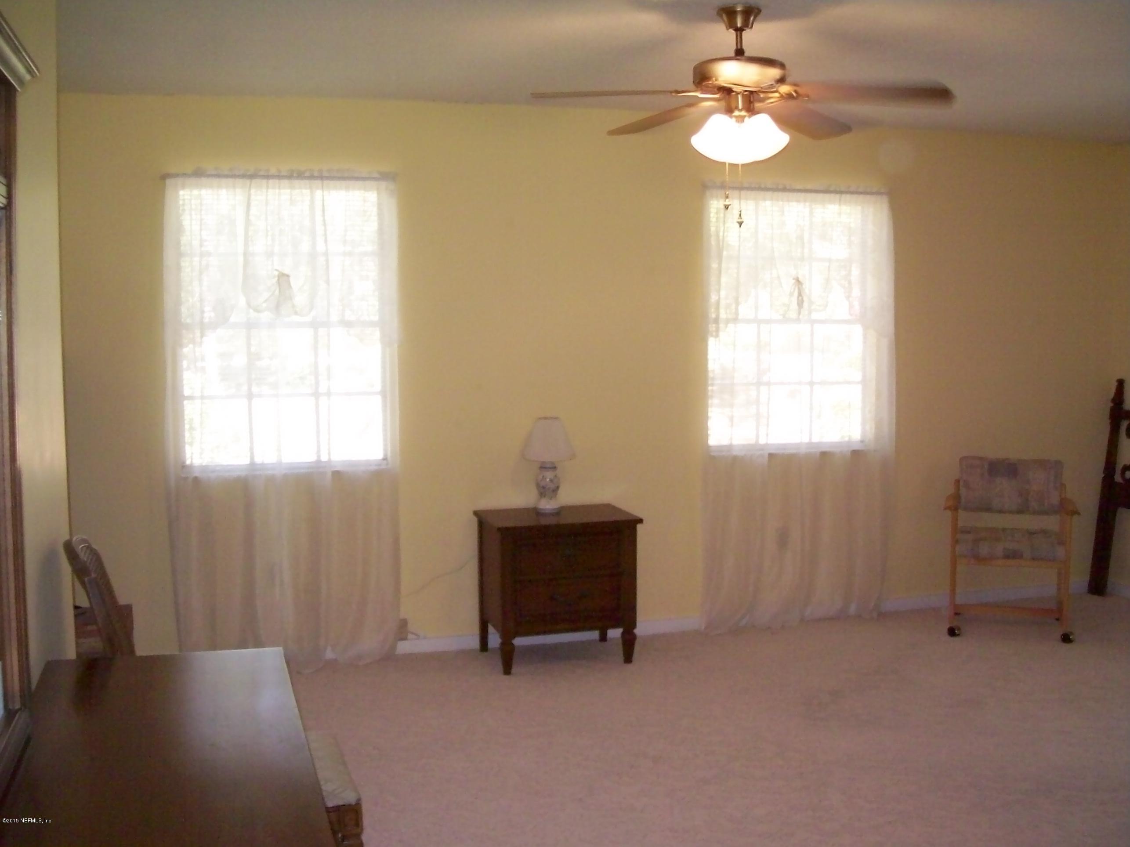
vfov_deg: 39.6
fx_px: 1175
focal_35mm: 36
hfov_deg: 51.4
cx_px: 565
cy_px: 424
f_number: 2.7
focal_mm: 6
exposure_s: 1/64
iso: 160
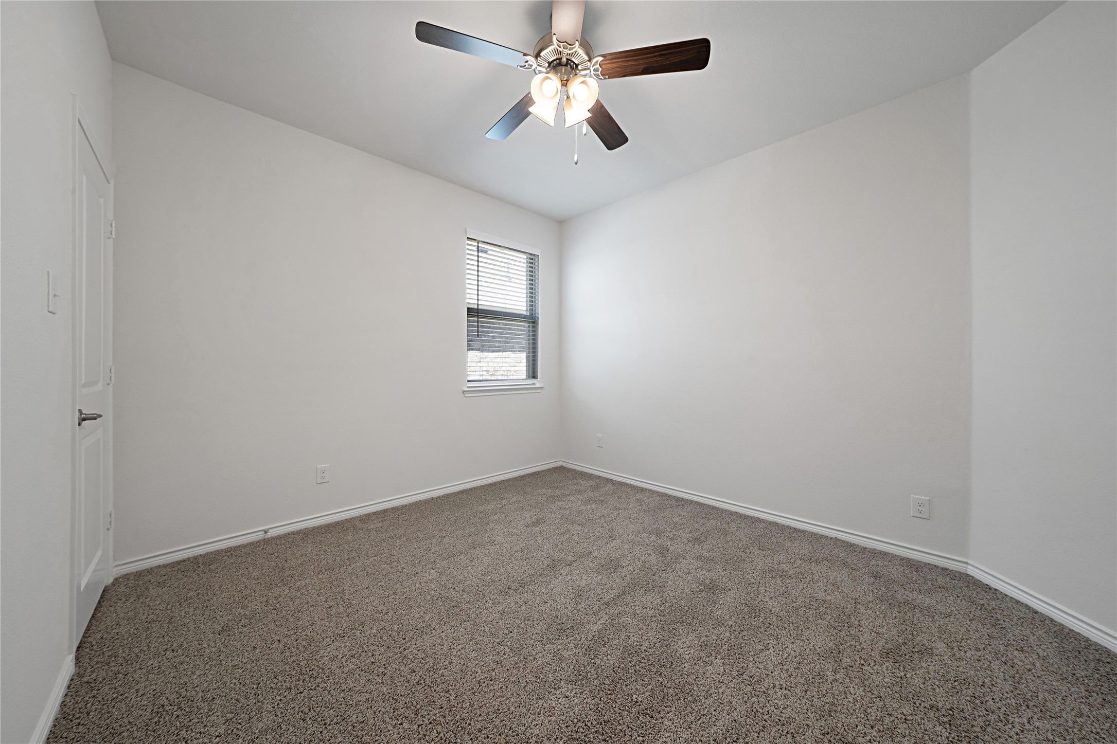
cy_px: 372
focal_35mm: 12
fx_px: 372
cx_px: 558
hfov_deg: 112.6
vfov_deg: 90.0
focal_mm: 12
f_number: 9
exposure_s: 1/10
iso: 500
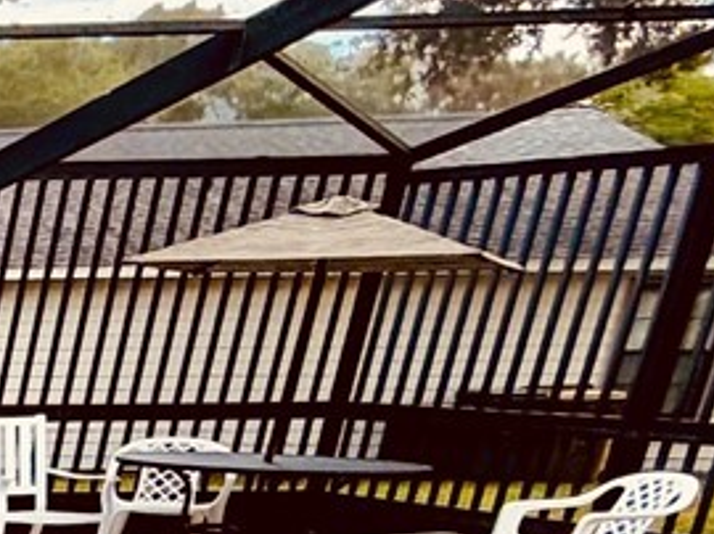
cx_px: -1277
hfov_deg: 12.6
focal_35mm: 83
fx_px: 1710
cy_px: 809
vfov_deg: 16.2
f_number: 2.2
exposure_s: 1/502
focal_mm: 2.22
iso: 64
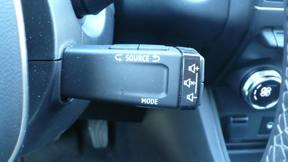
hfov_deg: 45.5
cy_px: 74
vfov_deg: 26.5
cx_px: 134
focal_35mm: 45
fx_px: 344
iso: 200
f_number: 2.8
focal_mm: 6.1
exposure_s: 1/8
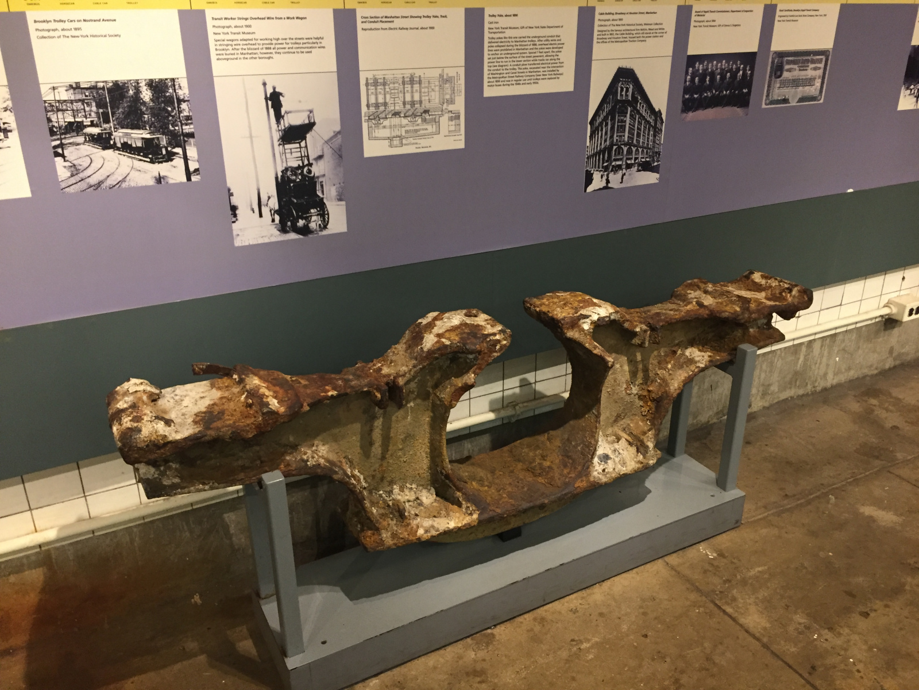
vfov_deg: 48.2
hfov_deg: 61.7
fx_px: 770
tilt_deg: -23.1
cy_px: 345
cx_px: 460
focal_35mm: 29
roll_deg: -0.3
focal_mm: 4.15
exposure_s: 1/30
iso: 160
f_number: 2.2
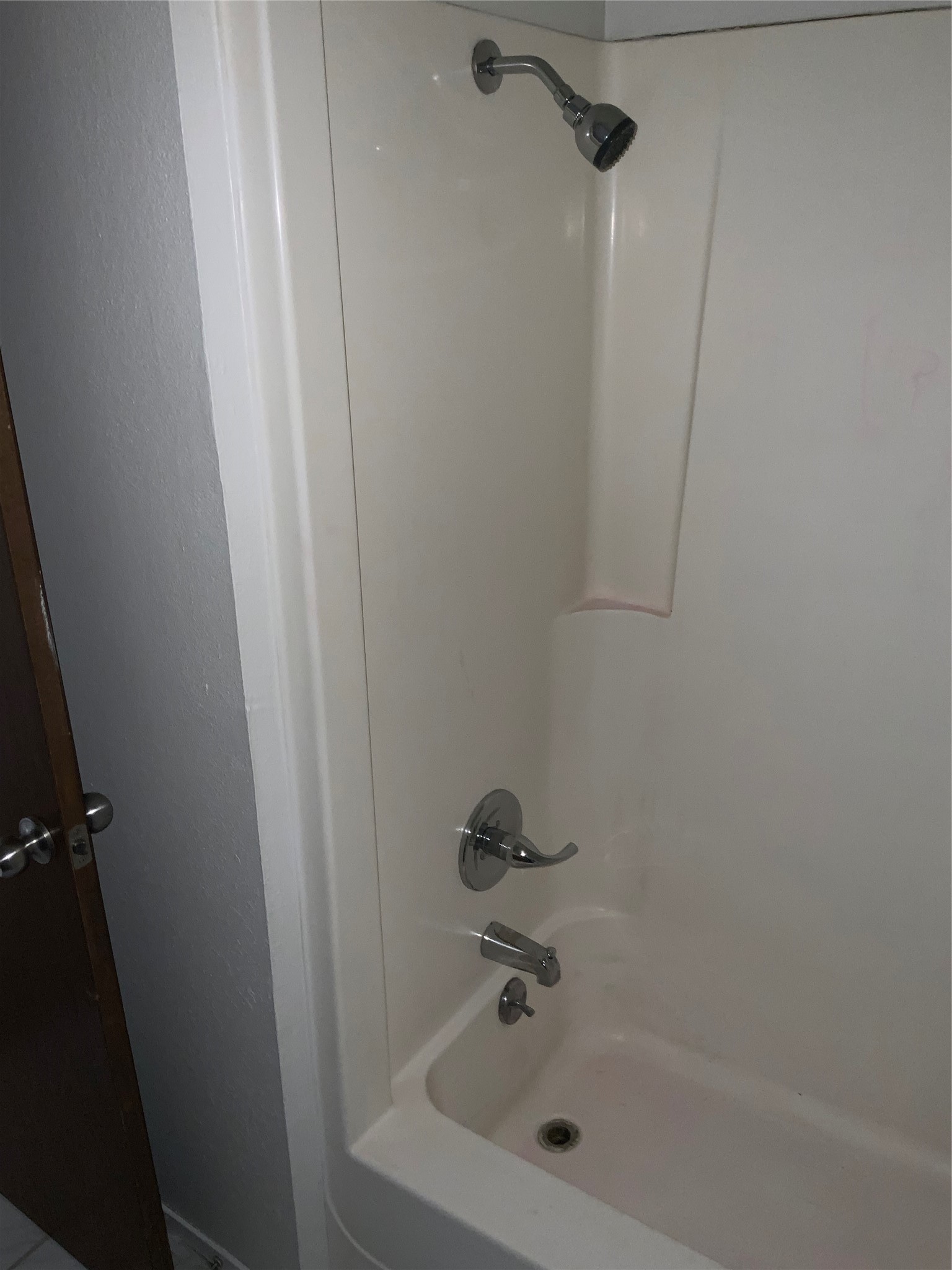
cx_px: 476
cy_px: 635
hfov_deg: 48.2
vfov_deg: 61.7
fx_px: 1063
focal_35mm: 29
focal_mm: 3
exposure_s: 1/30
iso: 50
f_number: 1.8
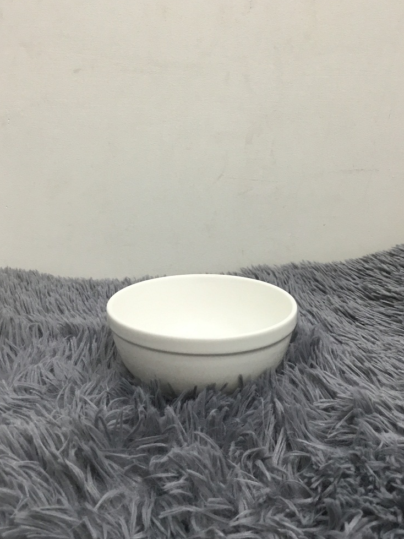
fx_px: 591
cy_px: 272
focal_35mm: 38
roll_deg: +1.4
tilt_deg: -13.9
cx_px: 198
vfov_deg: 49.0
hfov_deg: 37.7
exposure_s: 1/33
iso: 100
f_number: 2.4
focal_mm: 3.3
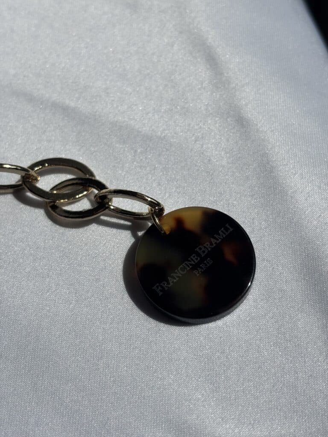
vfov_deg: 36.8
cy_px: 218
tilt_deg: -60.7
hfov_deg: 28.0
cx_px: 164
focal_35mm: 52
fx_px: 657
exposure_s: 1/7692
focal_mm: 5.96
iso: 40
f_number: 1.6
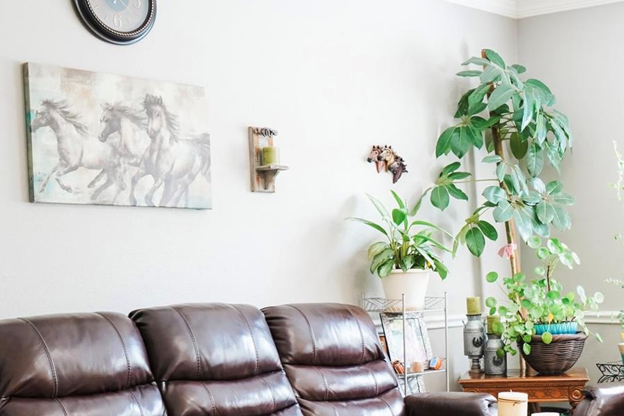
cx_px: 601
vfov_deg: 20.9
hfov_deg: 29.6
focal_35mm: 64
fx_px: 1109
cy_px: 363
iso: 1250
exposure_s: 1/60
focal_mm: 28
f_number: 4
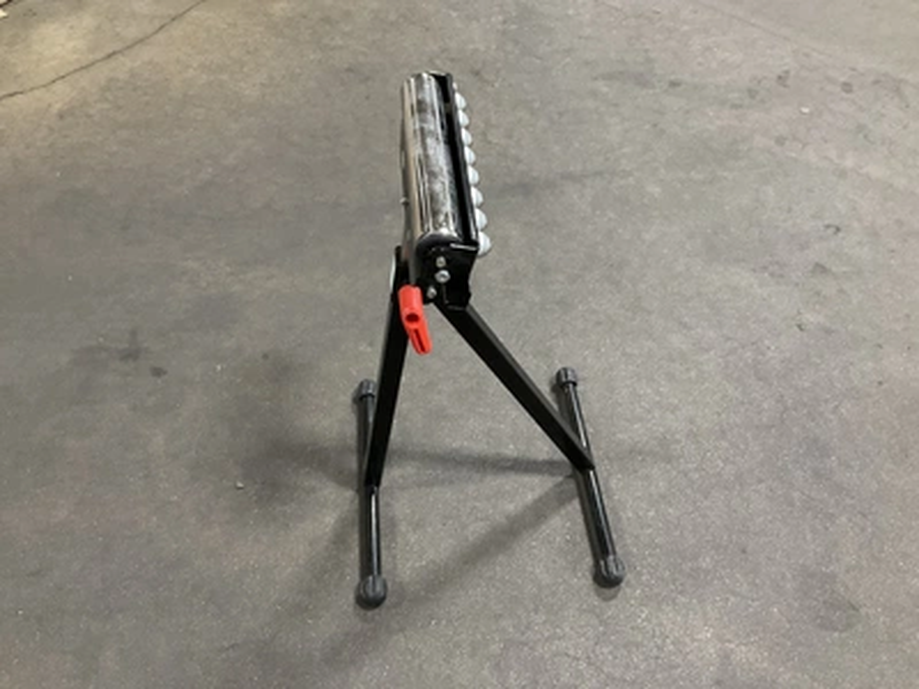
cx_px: 460
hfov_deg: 61.7
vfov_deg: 48.2
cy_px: 344
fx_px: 770
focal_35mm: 29
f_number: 1.8
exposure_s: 1/30
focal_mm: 3
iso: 320
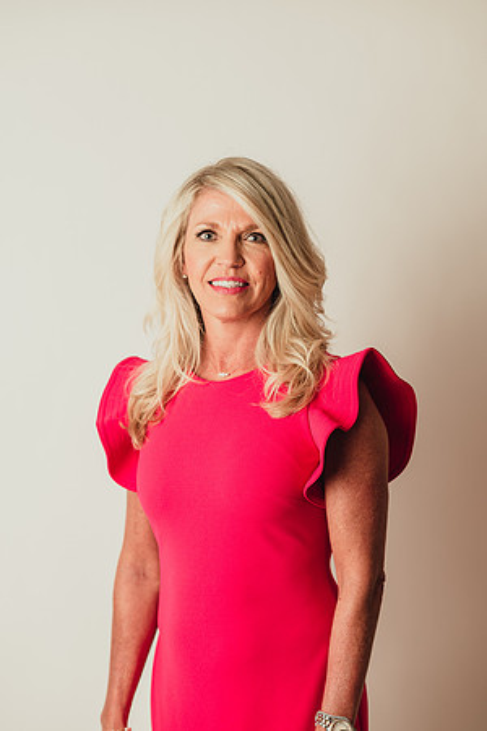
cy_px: 366
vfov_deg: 23.9
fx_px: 1725
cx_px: 244
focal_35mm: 85
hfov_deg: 16.1
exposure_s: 1/160
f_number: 2.8
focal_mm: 85
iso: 160
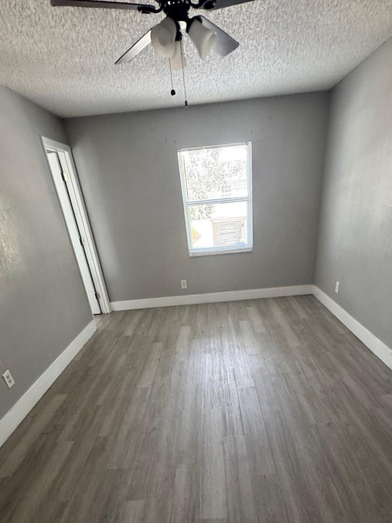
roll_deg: +6.3
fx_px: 302
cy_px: 364
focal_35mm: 20
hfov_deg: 65.9
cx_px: 213
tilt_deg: -24.9
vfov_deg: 78.0
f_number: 2.2
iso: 320
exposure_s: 1/60
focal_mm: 2.22
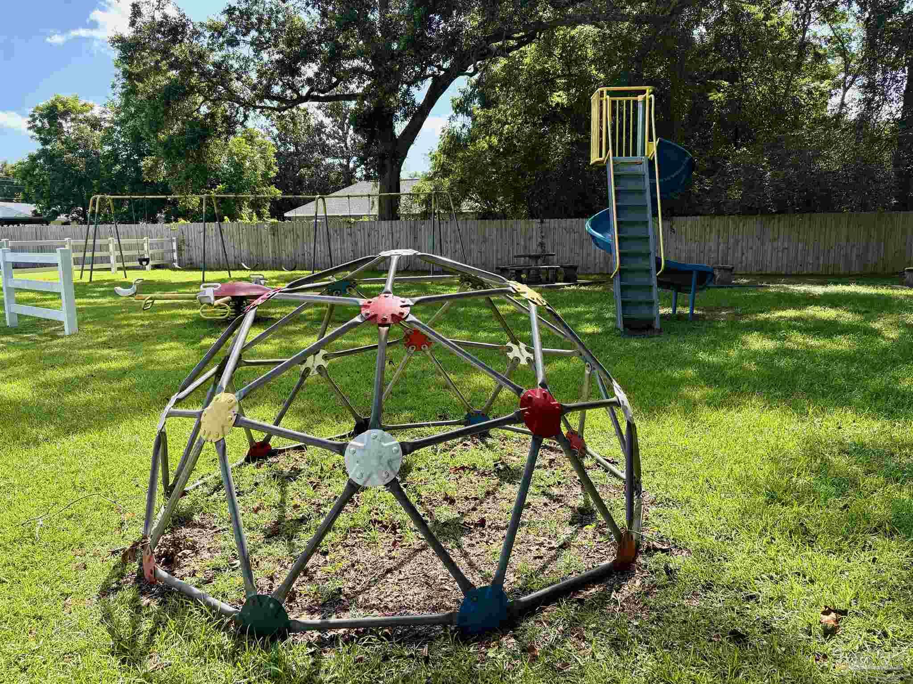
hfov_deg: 67.3
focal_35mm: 26
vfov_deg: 53.1
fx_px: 686
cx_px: 456
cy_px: 342
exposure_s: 1/1217
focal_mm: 5.96
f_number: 1.6
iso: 64
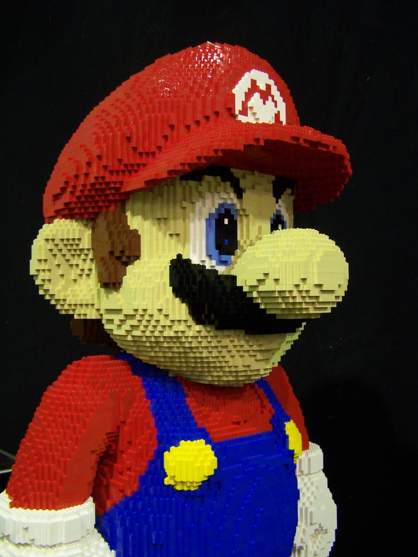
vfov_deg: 49.0
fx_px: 612
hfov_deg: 37.7
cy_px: 278
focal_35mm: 38
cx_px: 209
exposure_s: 1/2
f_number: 2.8
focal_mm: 6.3
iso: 80
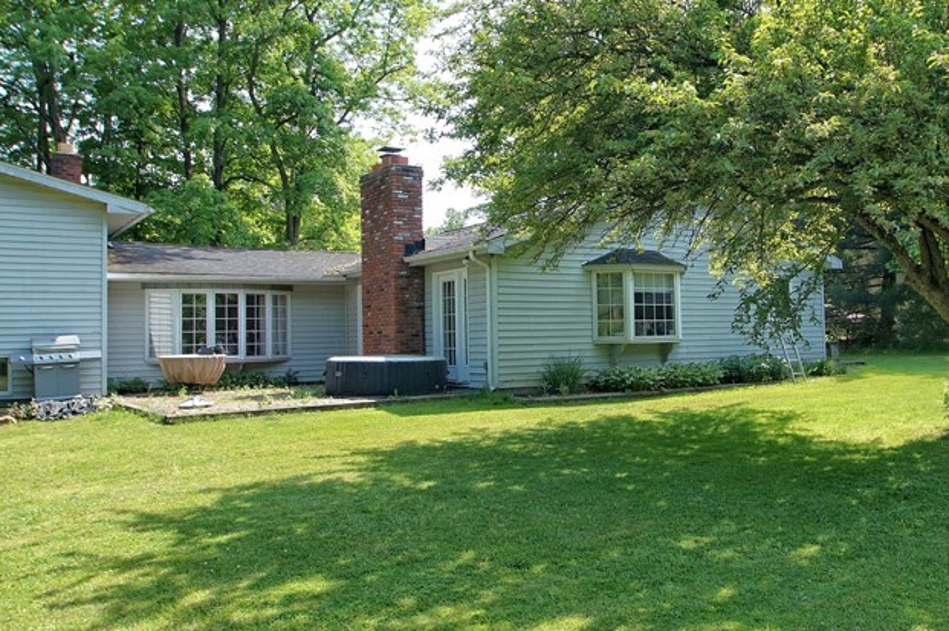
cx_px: 566
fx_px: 761
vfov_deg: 45.0
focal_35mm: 29
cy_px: 296
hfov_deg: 63.4
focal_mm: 11
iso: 125
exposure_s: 1/250
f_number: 4.5
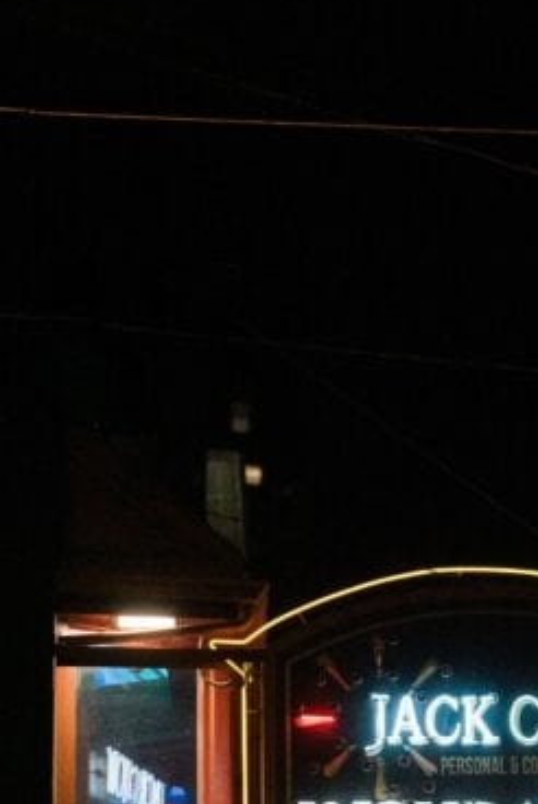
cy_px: 981
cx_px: 467
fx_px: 6466
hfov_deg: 4.8
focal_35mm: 289
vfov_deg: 7.1
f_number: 3.2
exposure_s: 1/400
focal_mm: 104
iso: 800
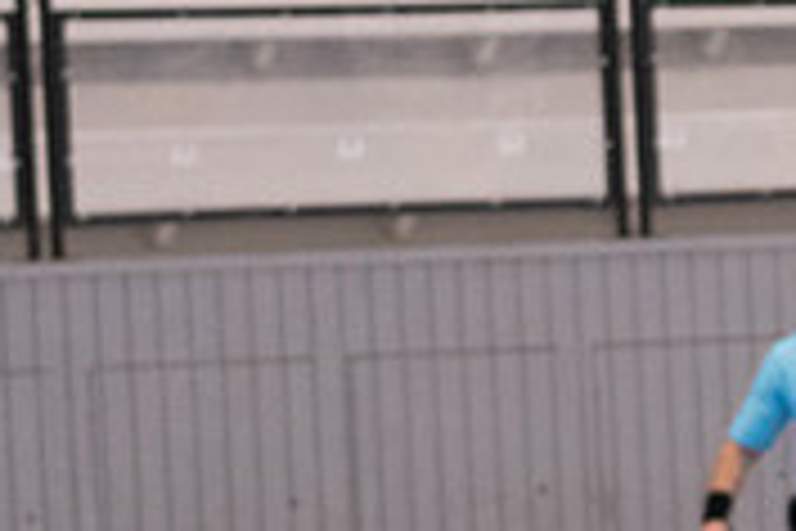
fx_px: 7628
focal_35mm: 345
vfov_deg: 4.0
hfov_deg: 5.9
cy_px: 691
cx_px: 1241
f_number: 3.2
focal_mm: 70
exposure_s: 1/400
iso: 8000
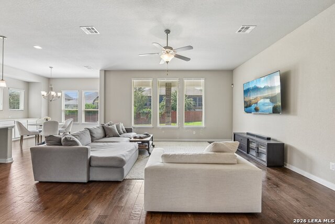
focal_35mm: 16
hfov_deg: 96.7
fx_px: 149
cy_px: 112
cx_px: 168
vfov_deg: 73.8
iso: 560
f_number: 8
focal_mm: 16
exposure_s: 1/15
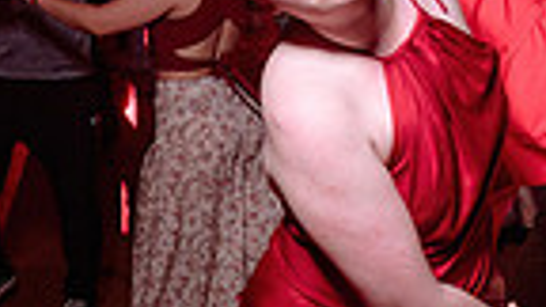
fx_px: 1491
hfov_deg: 20.5
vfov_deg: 11.8
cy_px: 161
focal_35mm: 103
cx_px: 431
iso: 800
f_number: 2.8
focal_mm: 24
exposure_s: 1/60
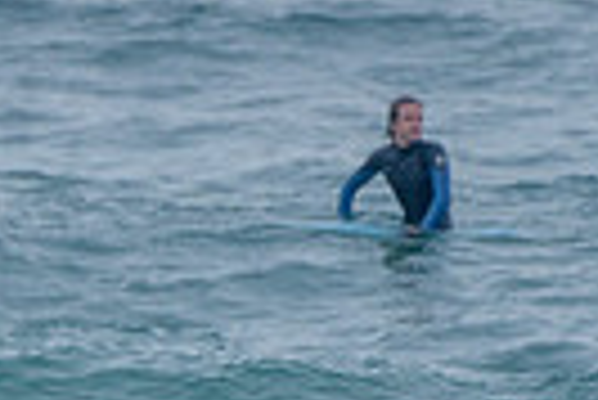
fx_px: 44449
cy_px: 492
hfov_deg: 0.8
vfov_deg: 0.5
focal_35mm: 2673
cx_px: -477
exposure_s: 1/1250
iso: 560
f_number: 5.6
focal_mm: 500
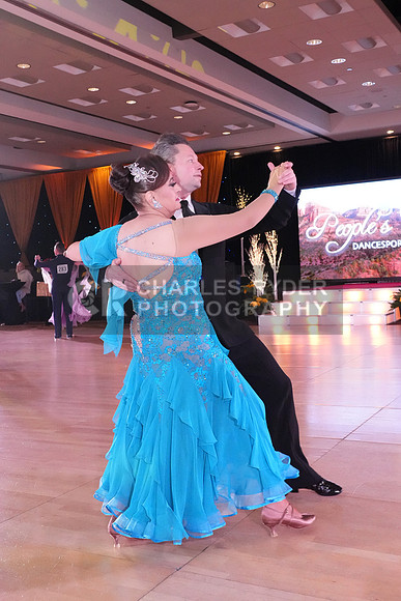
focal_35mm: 39
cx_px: 200
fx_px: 651
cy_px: 300
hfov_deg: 34.2
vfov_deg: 49.5
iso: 8000
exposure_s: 1/320
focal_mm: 26
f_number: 7.1
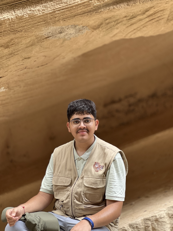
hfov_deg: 19.1
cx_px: 86
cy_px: 116
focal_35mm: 77
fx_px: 513
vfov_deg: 25.3
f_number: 2.8
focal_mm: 9
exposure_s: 1/112
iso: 250
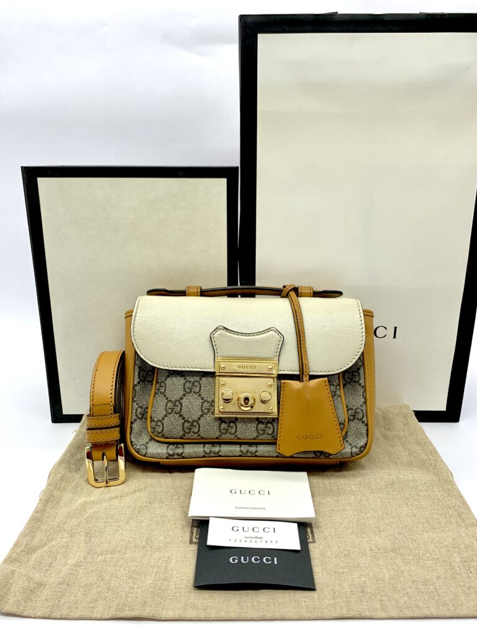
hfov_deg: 53.1
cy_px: 318
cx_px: 238
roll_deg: +0.5
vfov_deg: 67.3
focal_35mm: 26
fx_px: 478
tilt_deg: -15.2
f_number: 1.8
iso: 25
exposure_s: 1/100
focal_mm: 4.25
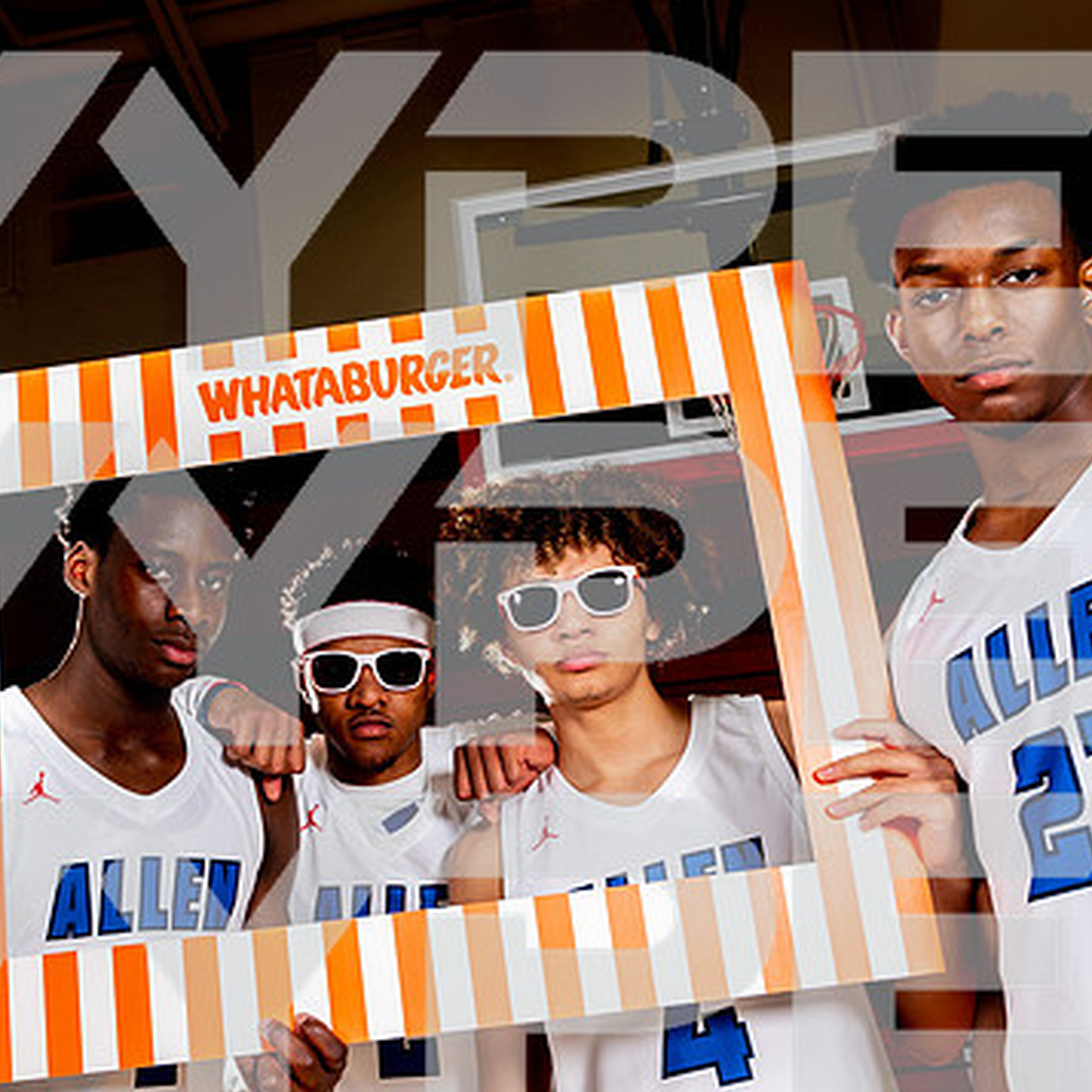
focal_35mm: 39
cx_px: 389
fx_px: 1392
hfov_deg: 42.4
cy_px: 653
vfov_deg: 42.6
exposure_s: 1/125
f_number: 5.6
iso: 100
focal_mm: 24
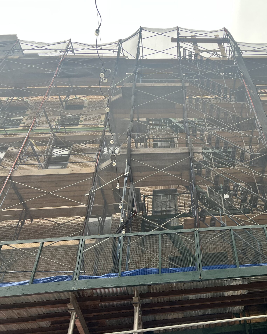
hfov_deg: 41.1
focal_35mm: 34
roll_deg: +9.9
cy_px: 167
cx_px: 221
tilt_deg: +42.3
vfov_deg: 52.8
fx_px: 336
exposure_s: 1/121
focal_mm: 5.7
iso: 80
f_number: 1.5
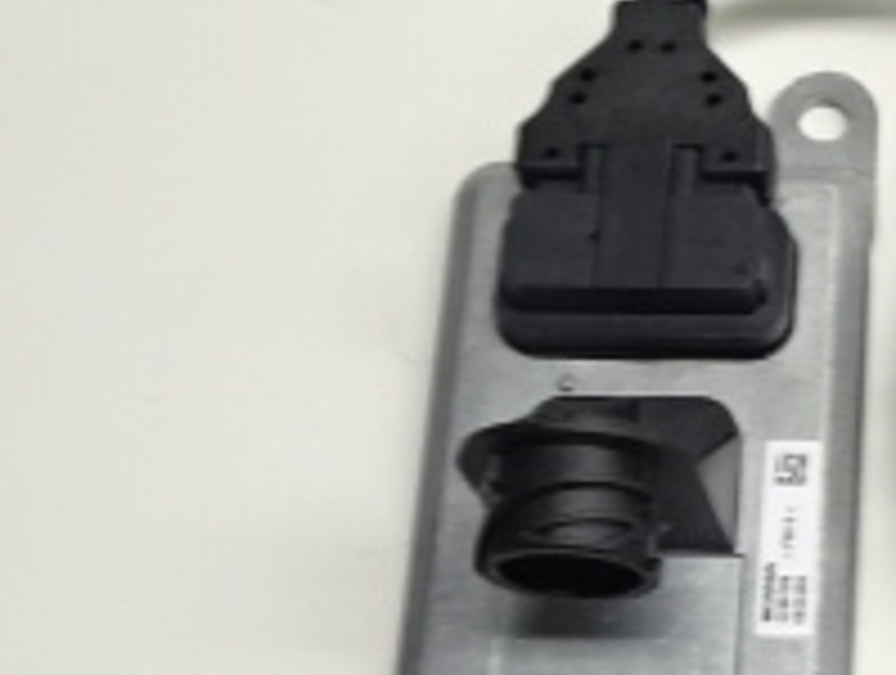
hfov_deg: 23.1
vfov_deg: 19.1
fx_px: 1997
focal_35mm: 77
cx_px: 1094
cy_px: 495
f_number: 3.5
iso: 100
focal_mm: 4.1
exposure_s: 1/30
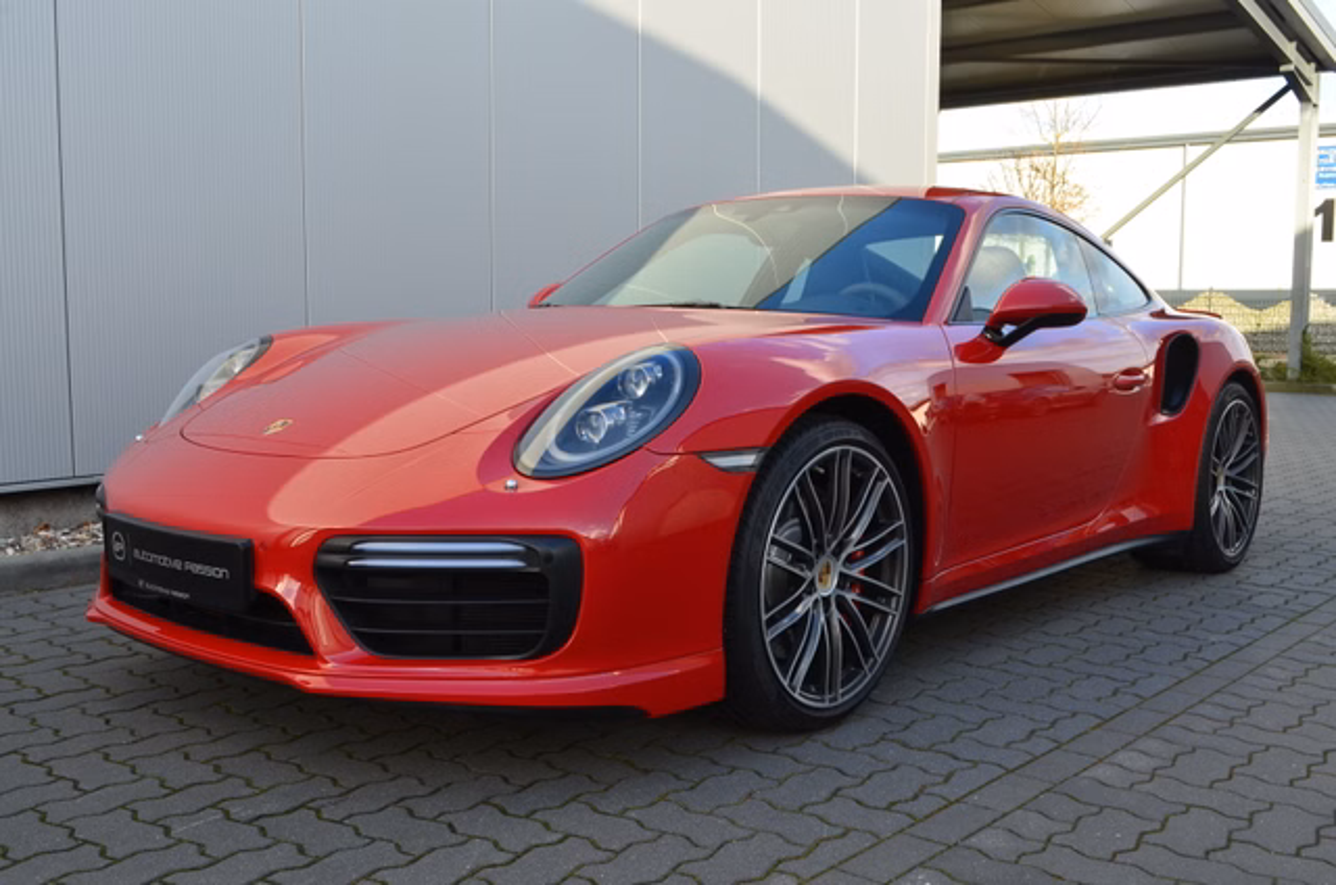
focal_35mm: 36
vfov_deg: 36.7
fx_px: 1333
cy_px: 442
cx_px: 668
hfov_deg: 53.2
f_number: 10
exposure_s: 1/60
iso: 280
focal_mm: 24
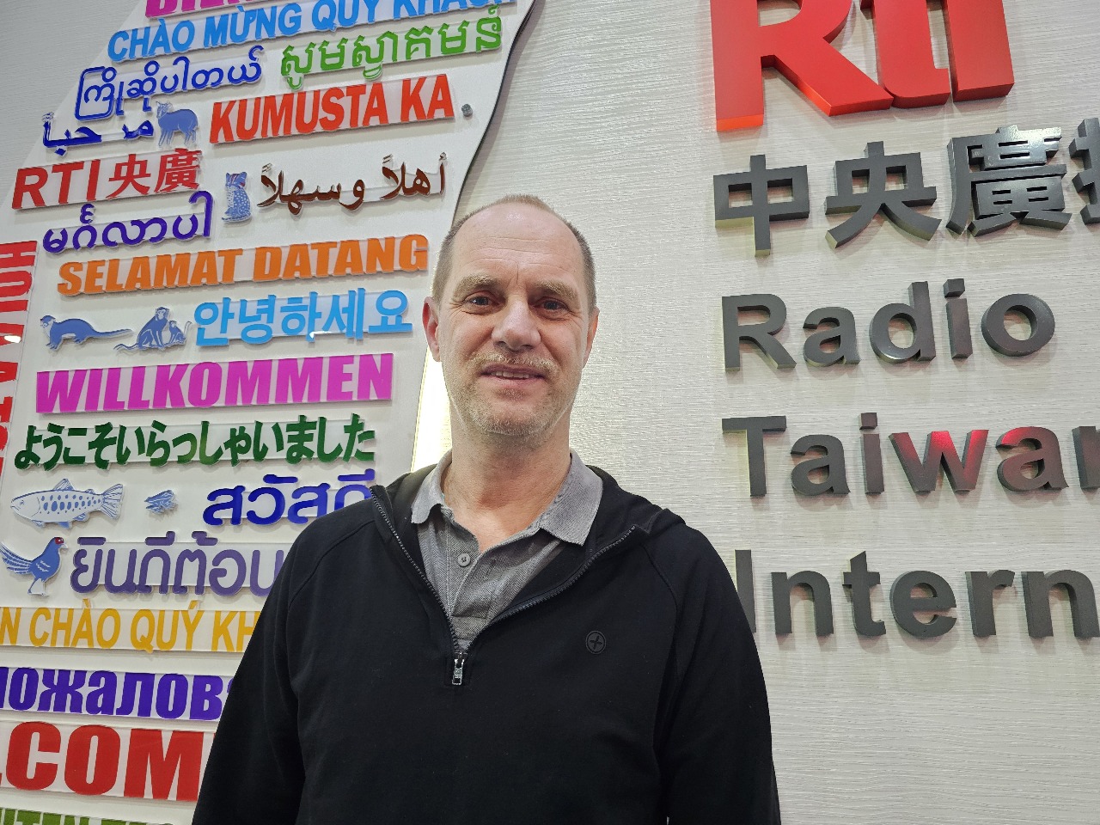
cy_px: 412
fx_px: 731
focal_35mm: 23
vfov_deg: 58.9
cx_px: 550
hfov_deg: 73.9
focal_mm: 6.3
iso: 500
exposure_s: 1/40
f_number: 1.7
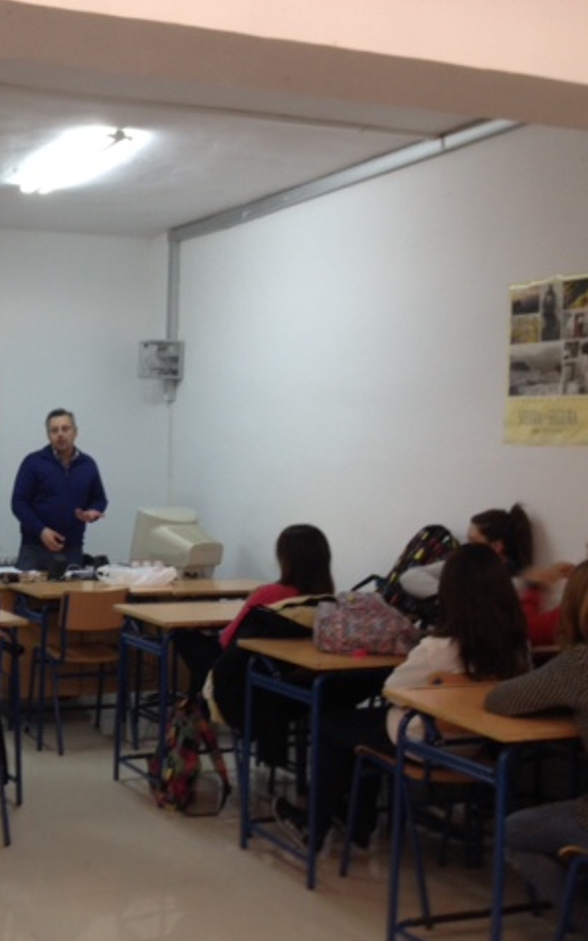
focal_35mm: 50
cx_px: 18
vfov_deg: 40.3
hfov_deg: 24.8
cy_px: 470
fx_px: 1282
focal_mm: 4.28
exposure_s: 1/20
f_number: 2.4
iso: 50
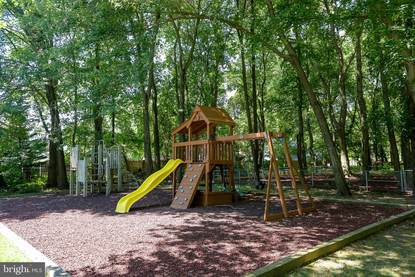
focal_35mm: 25
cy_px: 138
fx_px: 288
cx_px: 208
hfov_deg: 71.5
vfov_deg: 51.3
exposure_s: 1/250
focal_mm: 25
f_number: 5.6
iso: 800
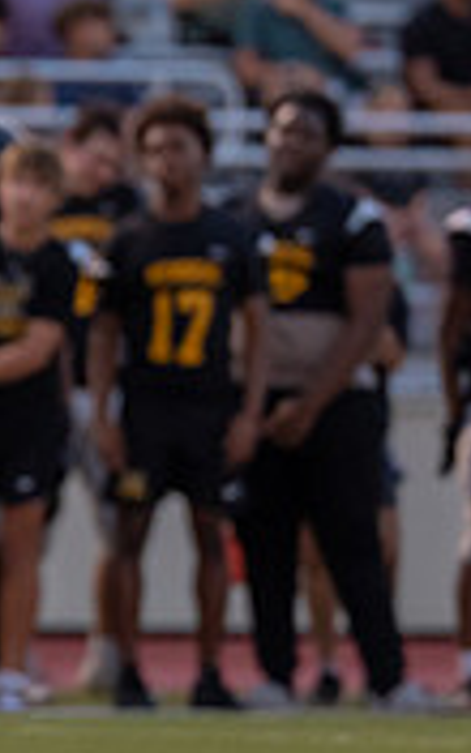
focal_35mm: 973
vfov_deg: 2.2
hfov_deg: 1.4
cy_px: 358
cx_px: -89
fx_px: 19984
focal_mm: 200
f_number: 2.8
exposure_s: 1/1000
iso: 1250
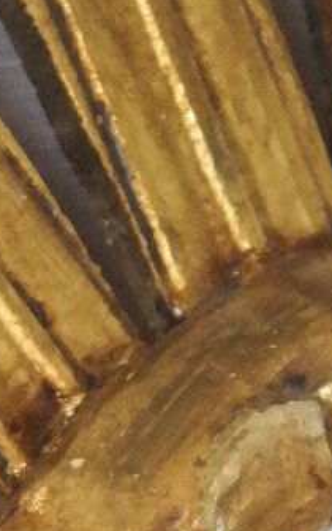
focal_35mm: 403
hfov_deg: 3.3
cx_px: -150
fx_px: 5834
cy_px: 1081
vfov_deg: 5.1
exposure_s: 1/30
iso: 3200
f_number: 9
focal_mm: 50
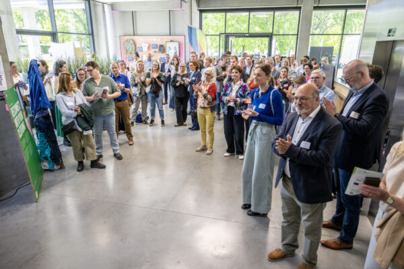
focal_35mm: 24
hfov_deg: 73.7
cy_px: 134
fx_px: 269
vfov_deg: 53.1
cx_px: 202
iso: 250
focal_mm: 24
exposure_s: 1/100
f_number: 2.8
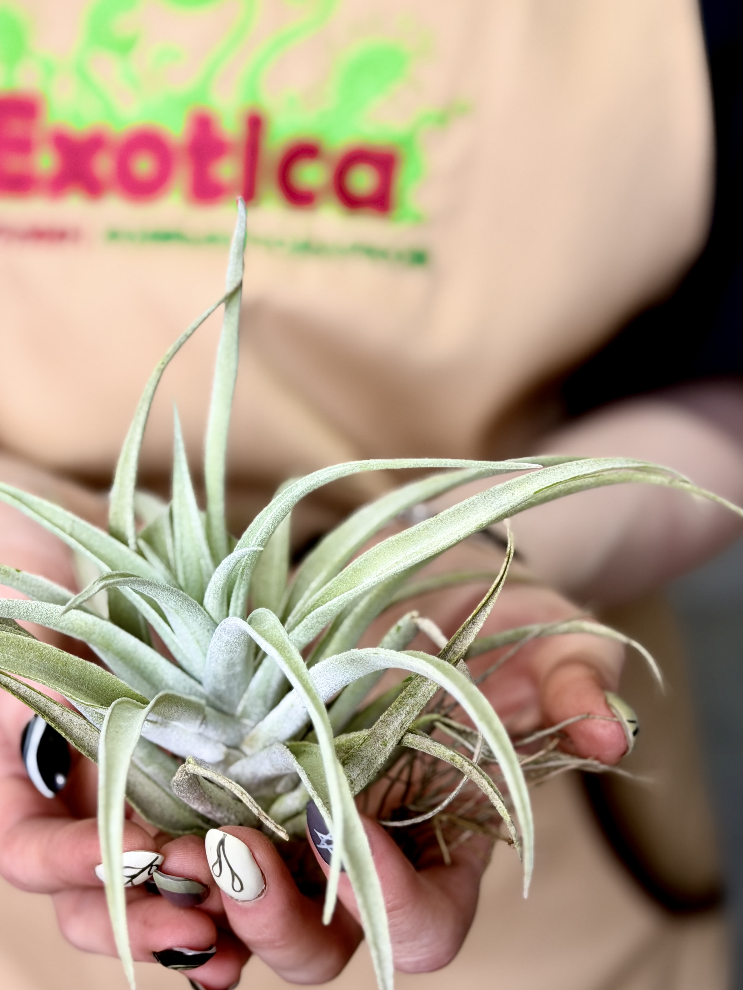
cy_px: 513
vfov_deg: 27.8
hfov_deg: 20.9
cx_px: 244
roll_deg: -0.9
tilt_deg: -19.2
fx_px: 2003
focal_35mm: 70
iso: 50
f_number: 1.78
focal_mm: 6.76
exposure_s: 1/202
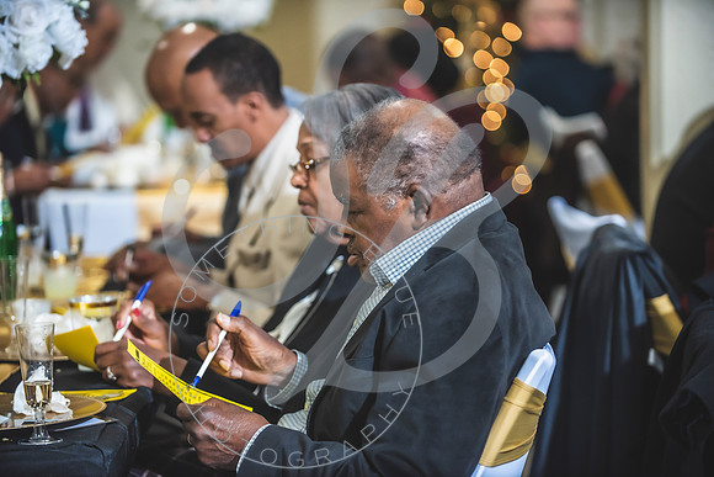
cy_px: 238
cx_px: 357
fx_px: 2301
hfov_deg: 17.6
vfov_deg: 11.8
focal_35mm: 116
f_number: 2.8
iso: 1600
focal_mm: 116
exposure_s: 1/250
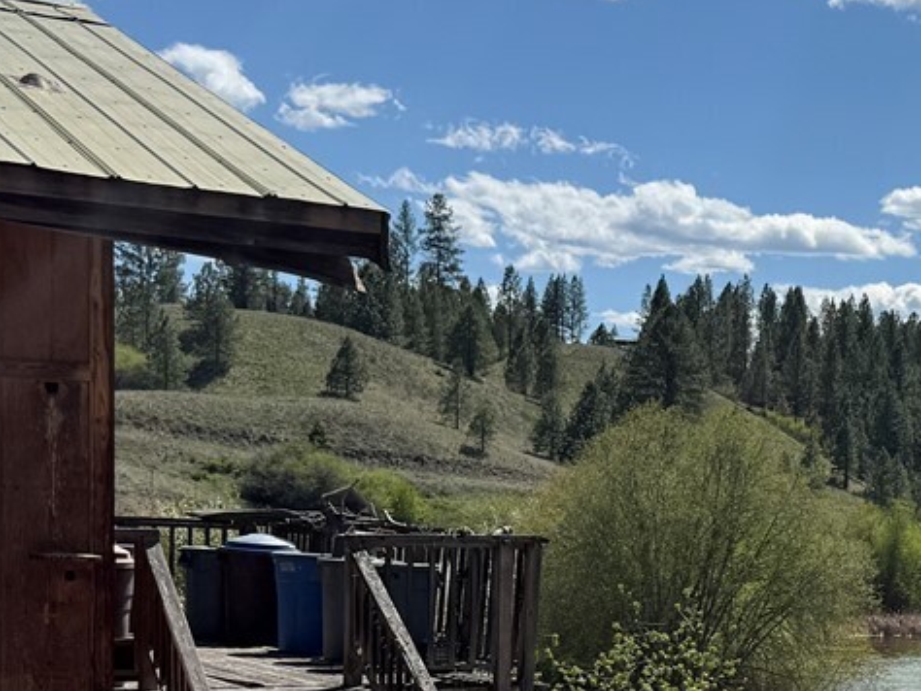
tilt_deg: -4.1
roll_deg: -2.0
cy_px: 679
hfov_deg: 23.2
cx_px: 907
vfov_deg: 17.8
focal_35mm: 81
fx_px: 2156
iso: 80
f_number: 1.78
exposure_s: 1/7353
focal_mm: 6.76
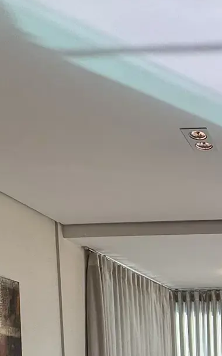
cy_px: 406
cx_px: 327
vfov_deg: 34.0
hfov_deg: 21.8
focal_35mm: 50
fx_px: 484
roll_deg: +0.6
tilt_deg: -4.1
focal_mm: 2.22
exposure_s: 1/231
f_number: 2.2
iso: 40
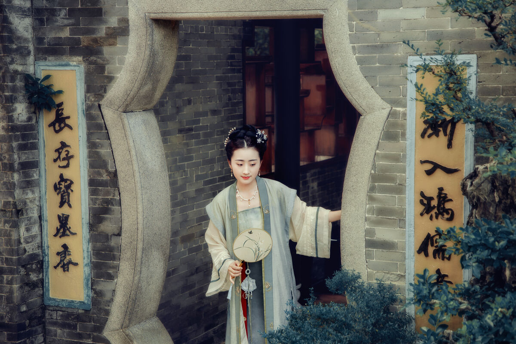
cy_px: 172
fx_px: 1003
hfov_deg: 28.8
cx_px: 258
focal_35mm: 70
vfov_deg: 19.5
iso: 200
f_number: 4
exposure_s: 1/80
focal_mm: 70
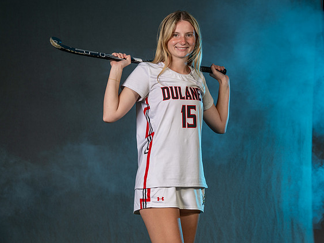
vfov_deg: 10.5
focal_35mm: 141
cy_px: 99
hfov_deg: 14.0
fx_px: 1320
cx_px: 207
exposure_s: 1/200
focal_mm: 87
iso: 80
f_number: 5.6
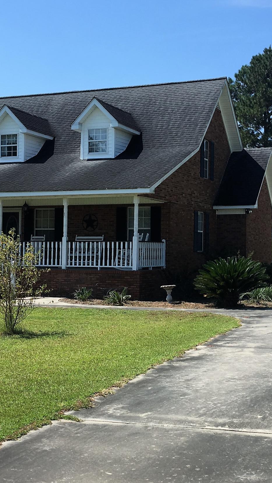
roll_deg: -0.6
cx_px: 167
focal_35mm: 57
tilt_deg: +1.0
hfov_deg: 21.0
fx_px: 731
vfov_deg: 36.6
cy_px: 252
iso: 25
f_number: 2.2
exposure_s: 1/1374
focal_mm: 4.15
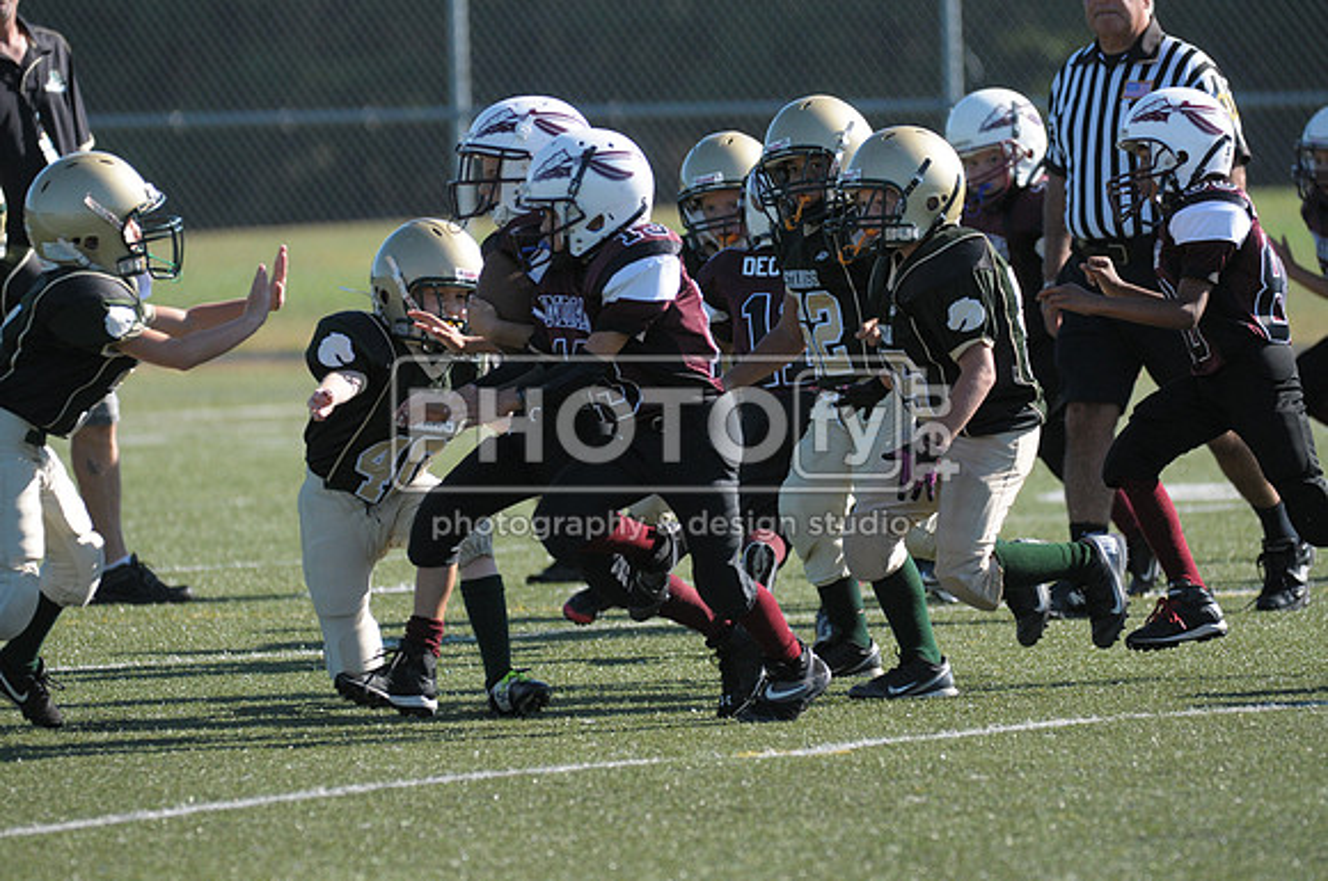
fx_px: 14919
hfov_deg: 5.1
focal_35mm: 405
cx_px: 664
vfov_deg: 3.4
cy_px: 440
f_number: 4
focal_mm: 270
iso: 640
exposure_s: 1/2500
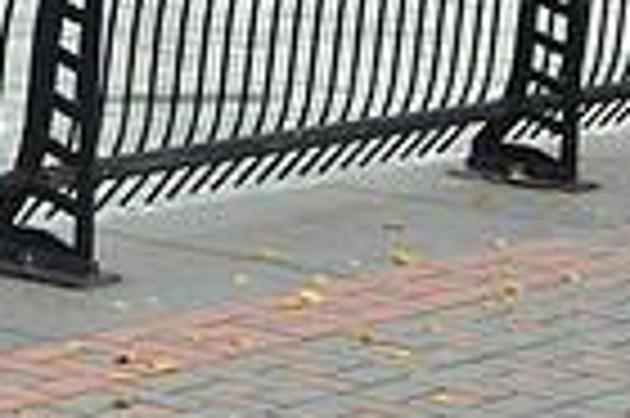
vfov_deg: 8.2
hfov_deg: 11.4
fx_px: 2902
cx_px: -554
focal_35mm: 166
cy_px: -92
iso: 400
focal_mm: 40
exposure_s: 1/250
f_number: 8
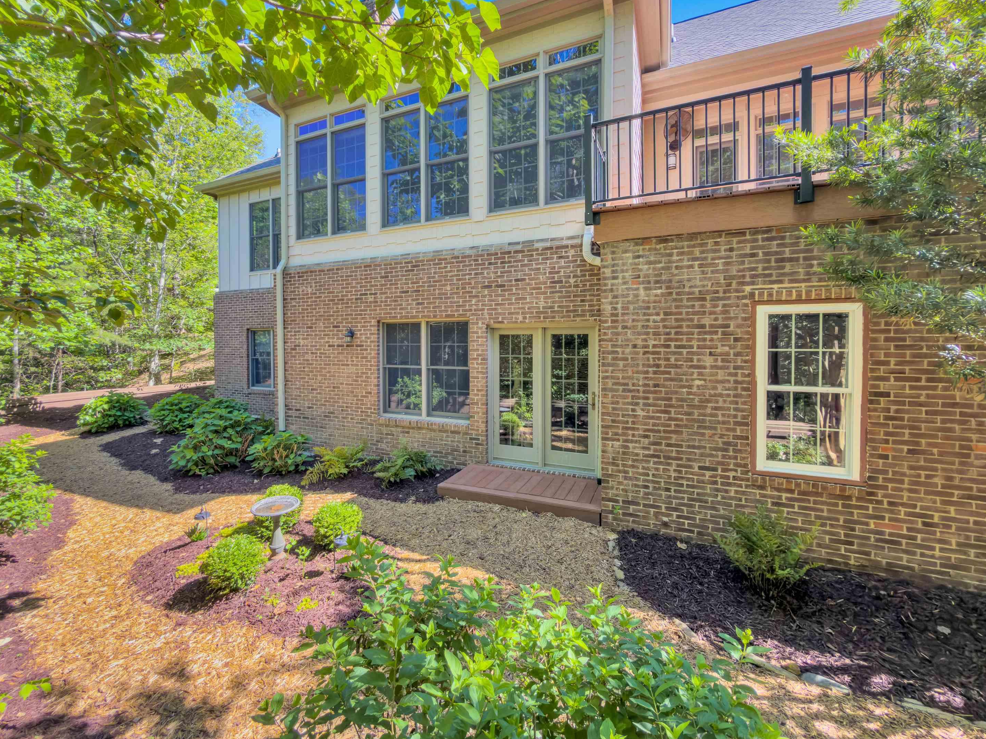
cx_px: 461
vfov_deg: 81.6
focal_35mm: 15
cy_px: 344
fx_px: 427
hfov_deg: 98.0
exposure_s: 1/125
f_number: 2.2
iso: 40
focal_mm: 2.22
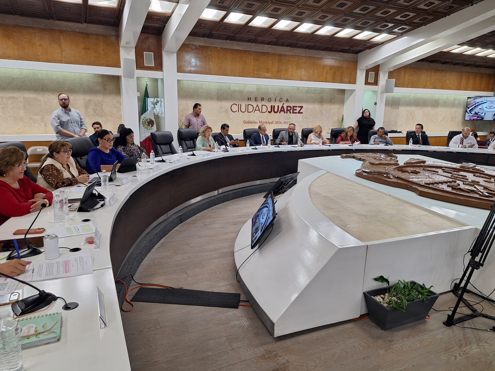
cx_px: 248
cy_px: 186
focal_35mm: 23
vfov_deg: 58.9
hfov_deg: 73.9
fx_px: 329
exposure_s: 1/40
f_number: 1.8
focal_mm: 5.54
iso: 100
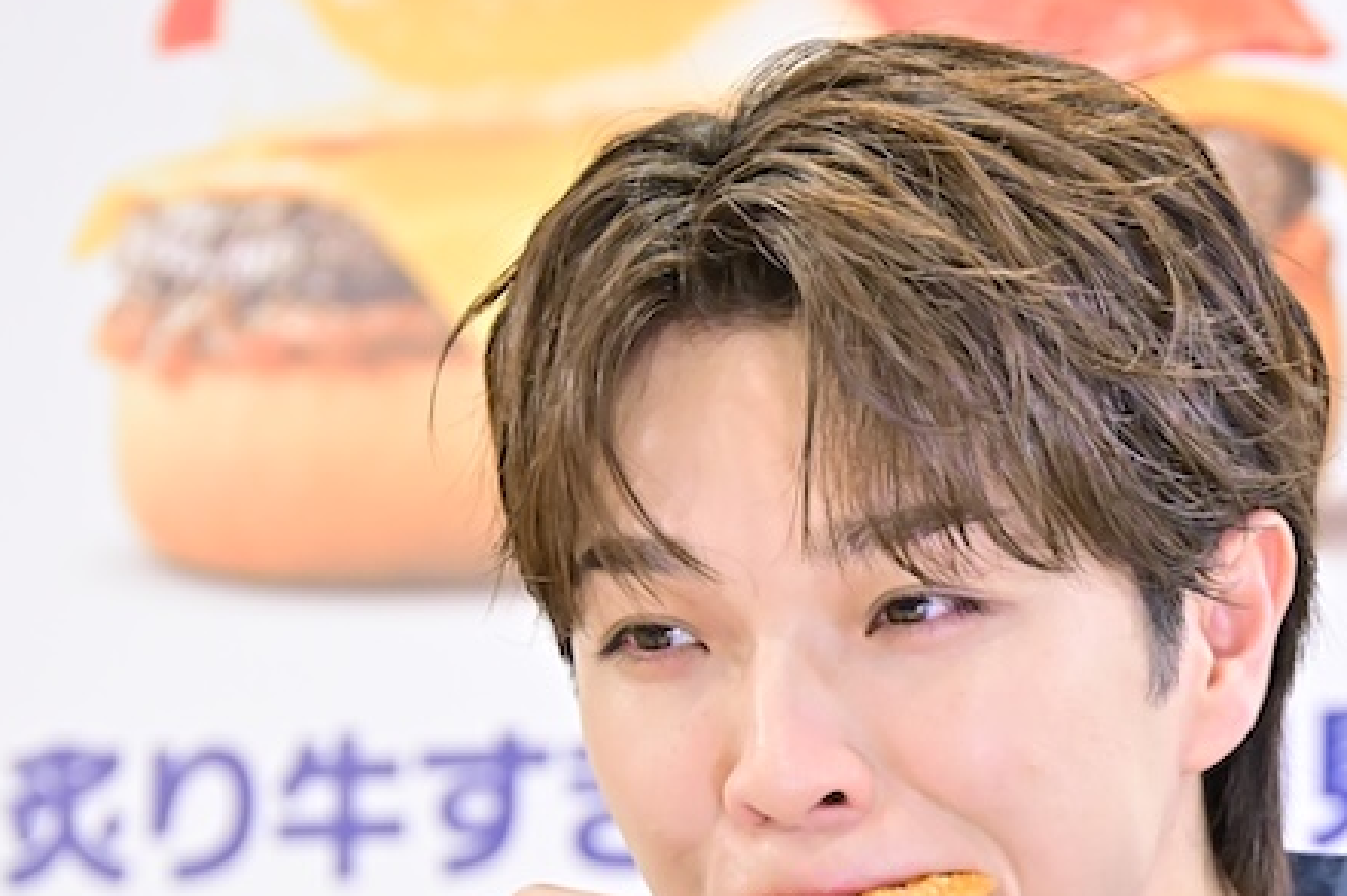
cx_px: 1094
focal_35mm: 453
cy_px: 904
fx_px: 16937
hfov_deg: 4.6
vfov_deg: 3.0
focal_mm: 200
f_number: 6.3
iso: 4000
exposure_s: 1/125
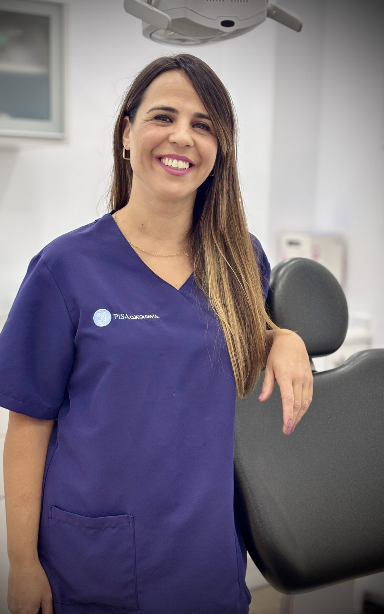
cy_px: 304
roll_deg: -1.6
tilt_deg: -6.7
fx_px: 938
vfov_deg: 36.3
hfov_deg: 23.1
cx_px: 156
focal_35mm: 56
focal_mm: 5.96
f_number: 1.6
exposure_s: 1/50
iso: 50
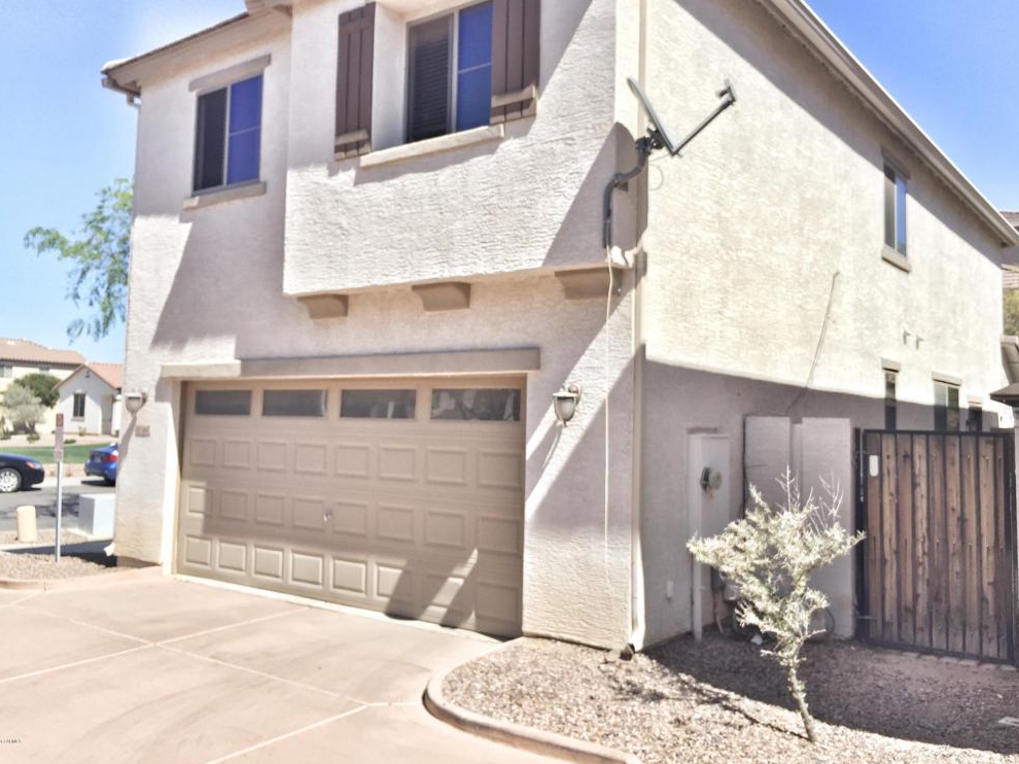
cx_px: 521
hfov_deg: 60.0
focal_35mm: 30
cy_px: 371
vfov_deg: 46.8
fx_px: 883
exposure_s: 1/1319
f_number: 2.2
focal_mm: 4.15
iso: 32
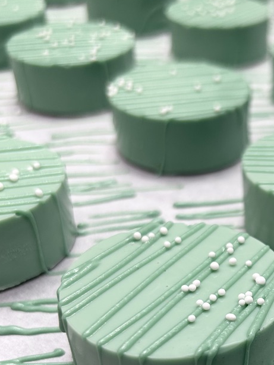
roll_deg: -3.5
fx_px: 581
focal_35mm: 55
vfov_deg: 33.5
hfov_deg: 25.1
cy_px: 310
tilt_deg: -41.4
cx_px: 281
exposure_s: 1/120
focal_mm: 5.7
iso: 100
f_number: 1.5
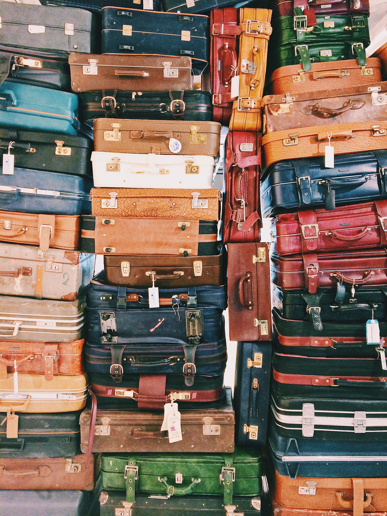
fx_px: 447
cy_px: 258
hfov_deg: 46.8
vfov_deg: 60.0
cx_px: 194
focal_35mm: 30
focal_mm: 4.12
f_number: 2.2
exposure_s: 1/30
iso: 125
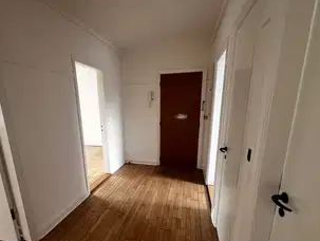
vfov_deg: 77.5
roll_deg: +0.8
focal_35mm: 16
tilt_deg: -13.6
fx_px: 148
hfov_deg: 94.2
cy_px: 143
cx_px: 146
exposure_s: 1/100
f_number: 1.8
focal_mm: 1.57
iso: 125
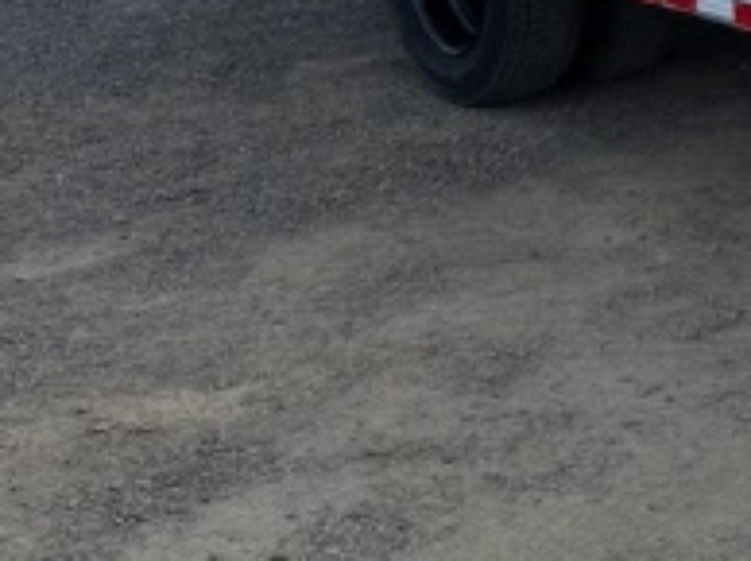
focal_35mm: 99
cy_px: -259
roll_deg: +0.8
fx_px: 2145
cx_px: 1448
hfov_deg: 16.0
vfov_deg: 14.0
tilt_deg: -5.9
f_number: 1.78
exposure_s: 1/4608
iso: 80
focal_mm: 6.76
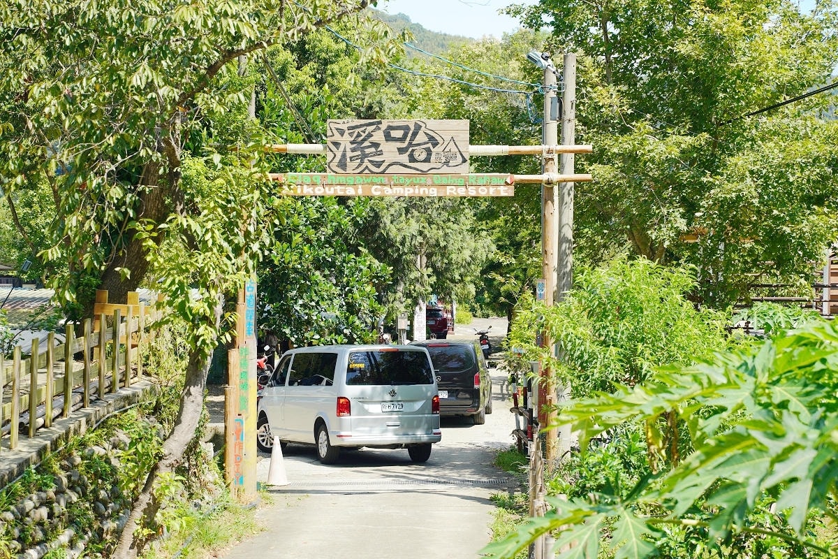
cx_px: 419
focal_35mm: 75
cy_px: 280
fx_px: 1746
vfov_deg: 18.2
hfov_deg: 27.0
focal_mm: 75
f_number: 6.3
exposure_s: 1/125
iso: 100
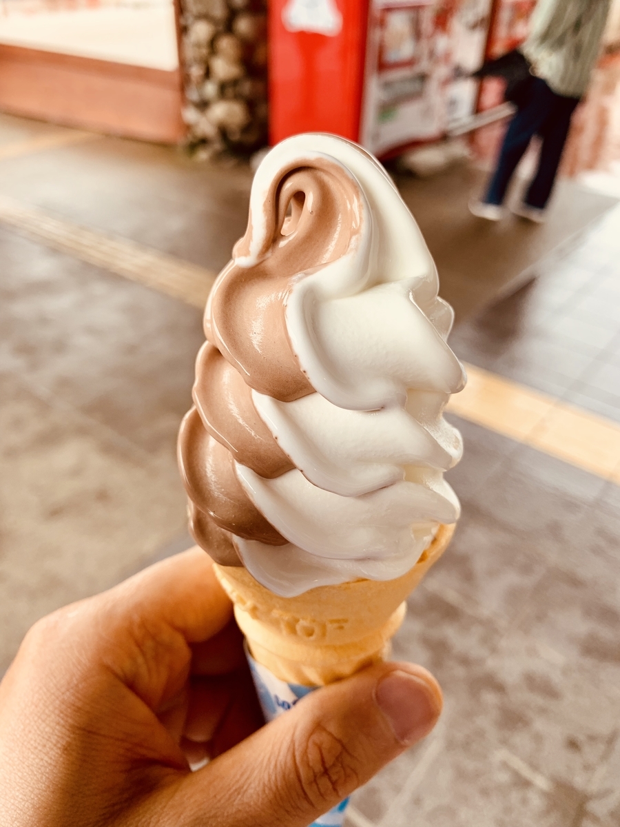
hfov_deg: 53.1
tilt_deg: -35.3
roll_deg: -1.1
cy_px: 414
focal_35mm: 26
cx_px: 310
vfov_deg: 67.3
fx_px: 621
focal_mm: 4.25
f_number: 1.8
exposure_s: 1/121
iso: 40
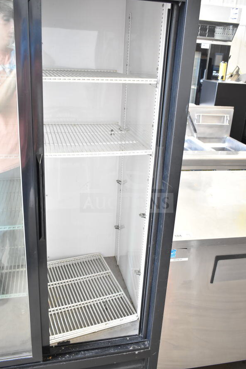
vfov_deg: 57.9
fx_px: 334
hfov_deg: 40.5
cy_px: 180
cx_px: 126
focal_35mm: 33
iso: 1600
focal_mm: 21
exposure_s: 1/80
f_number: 4.5
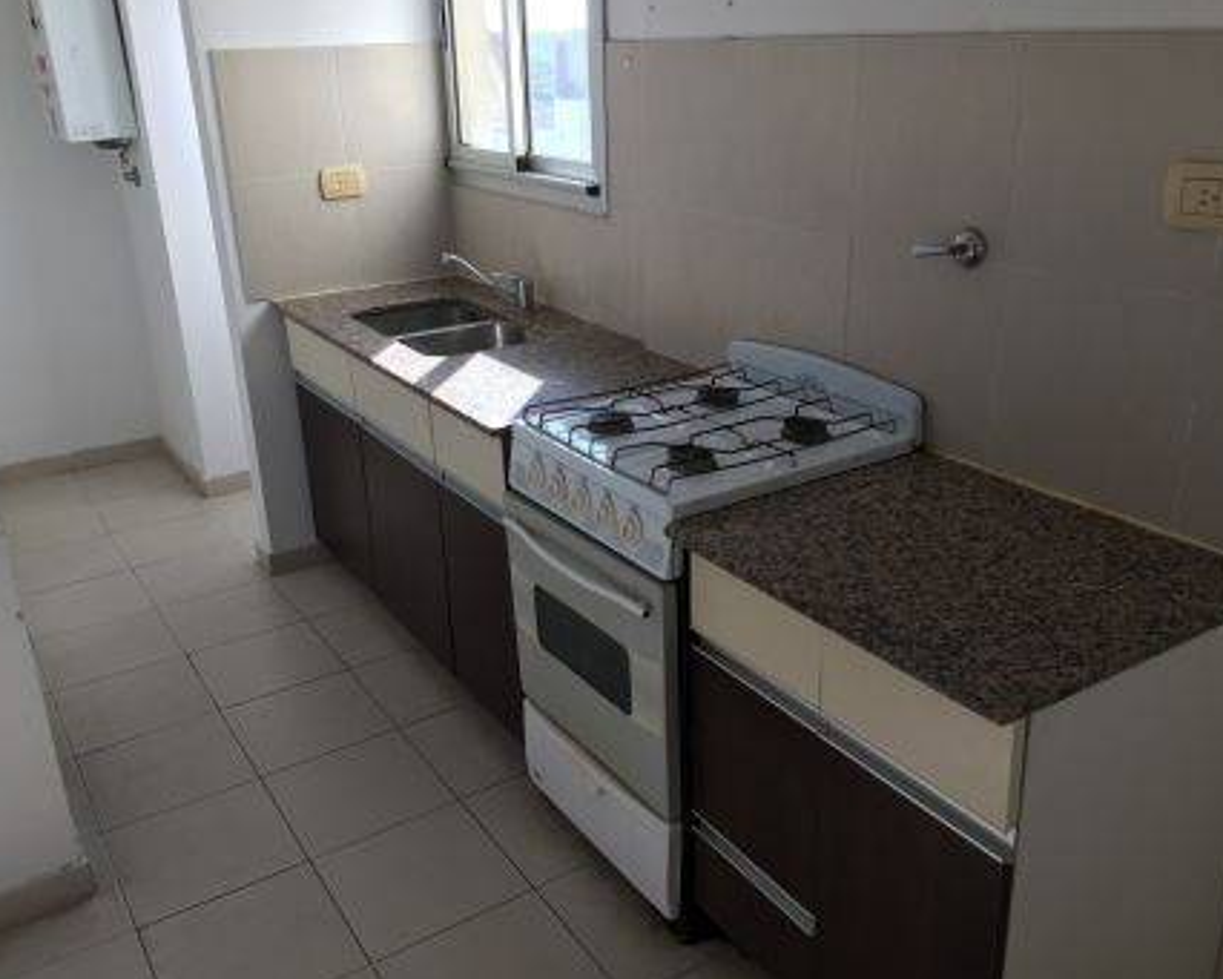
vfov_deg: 47.1
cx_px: 599
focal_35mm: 31
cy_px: 485
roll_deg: +1.2
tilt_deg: -20.1
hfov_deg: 57.2
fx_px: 1122
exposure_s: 1/143
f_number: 2.2
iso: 32
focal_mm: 4.15
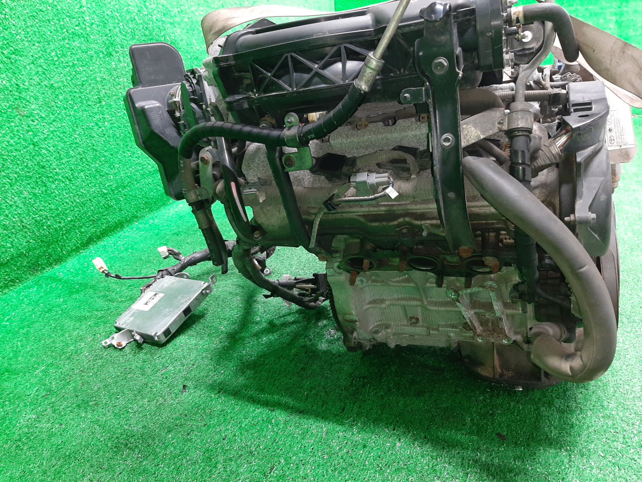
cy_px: 241
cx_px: 321
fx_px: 482
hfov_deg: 67.3
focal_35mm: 26
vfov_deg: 53.1
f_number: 1.7
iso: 186
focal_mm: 3.93
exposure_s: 1/25
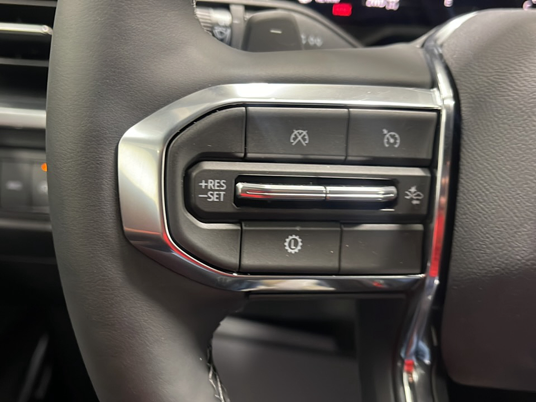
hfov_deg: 63.4
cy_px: 201
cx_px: 268
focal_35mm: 28
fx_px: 434
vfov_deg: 49.7
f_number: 1.6
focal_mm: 5.1
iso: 500
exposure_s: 1/40
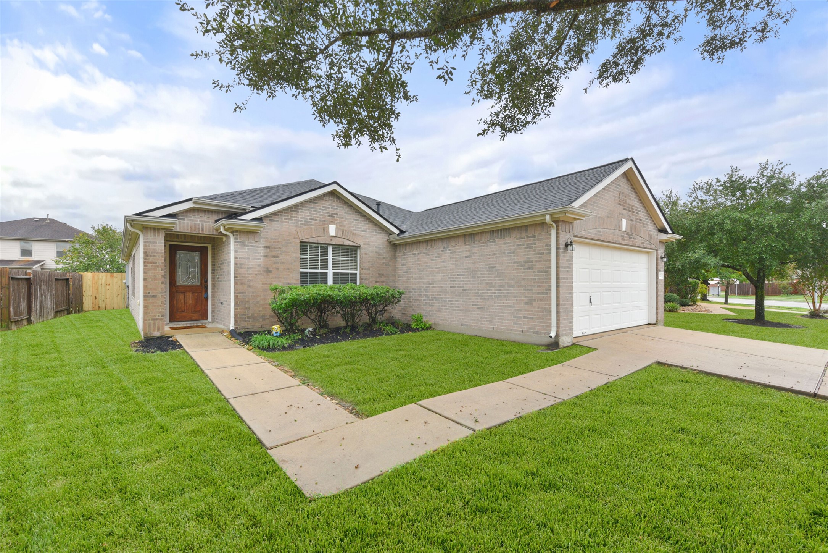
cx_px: 414
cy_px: 276
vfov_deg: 73.8
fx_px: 368
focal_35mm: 16
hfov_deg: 96.7
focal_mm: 16
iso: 200
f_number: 8
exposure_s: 1/160
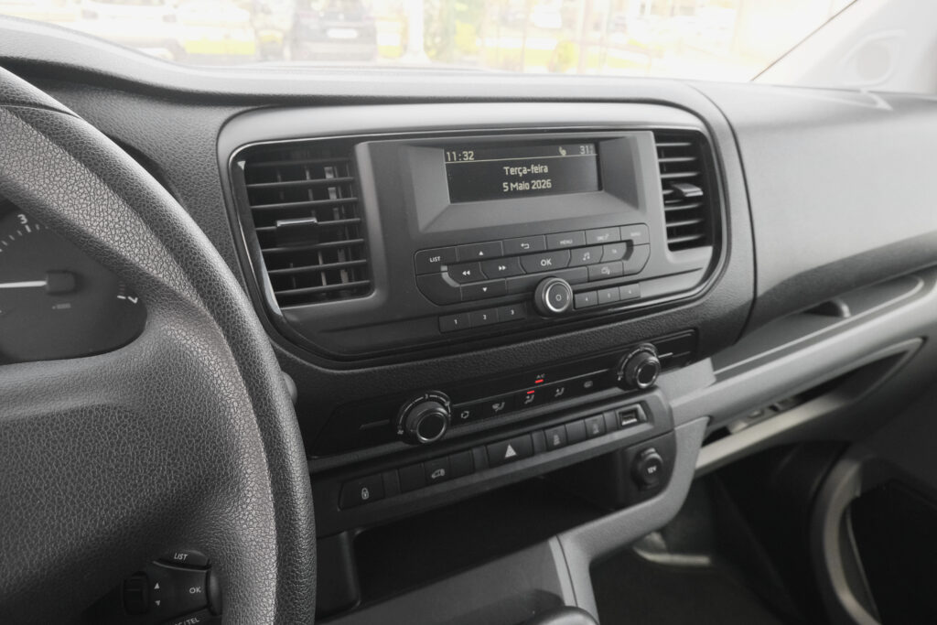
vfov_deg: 49.6
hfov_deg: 69.4
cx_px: 468
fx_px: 677
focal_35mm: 26
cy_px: 312
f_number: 9
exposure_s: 1/100
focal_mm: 17
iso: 2000
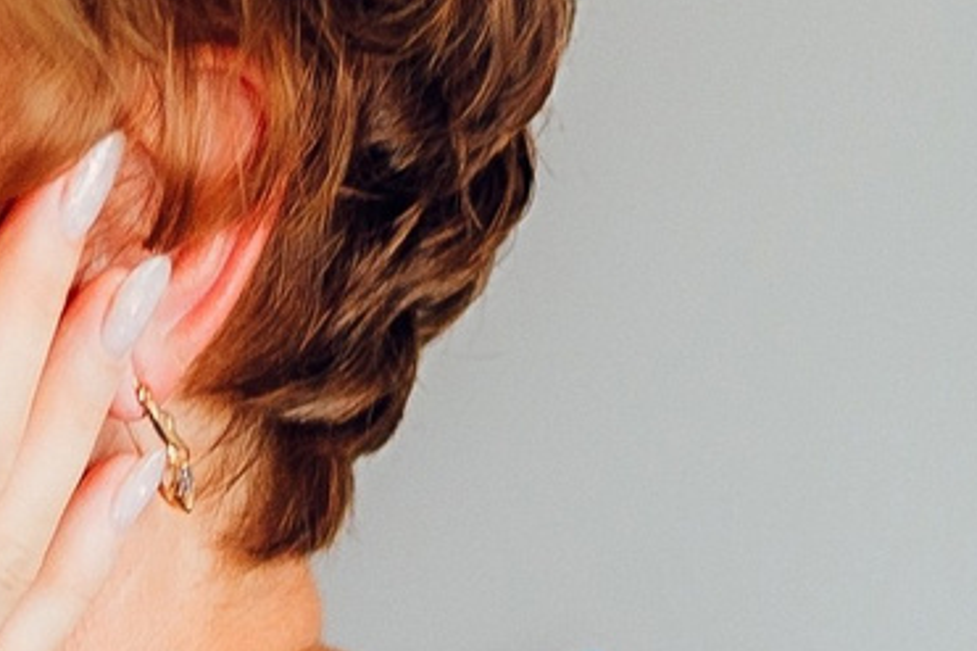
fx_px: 9358
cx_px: -269
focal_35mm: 345
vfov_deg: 3.9
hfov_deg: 5.9
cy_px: 1280
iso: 400
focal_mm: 50
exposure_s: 1/250
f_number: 1.4
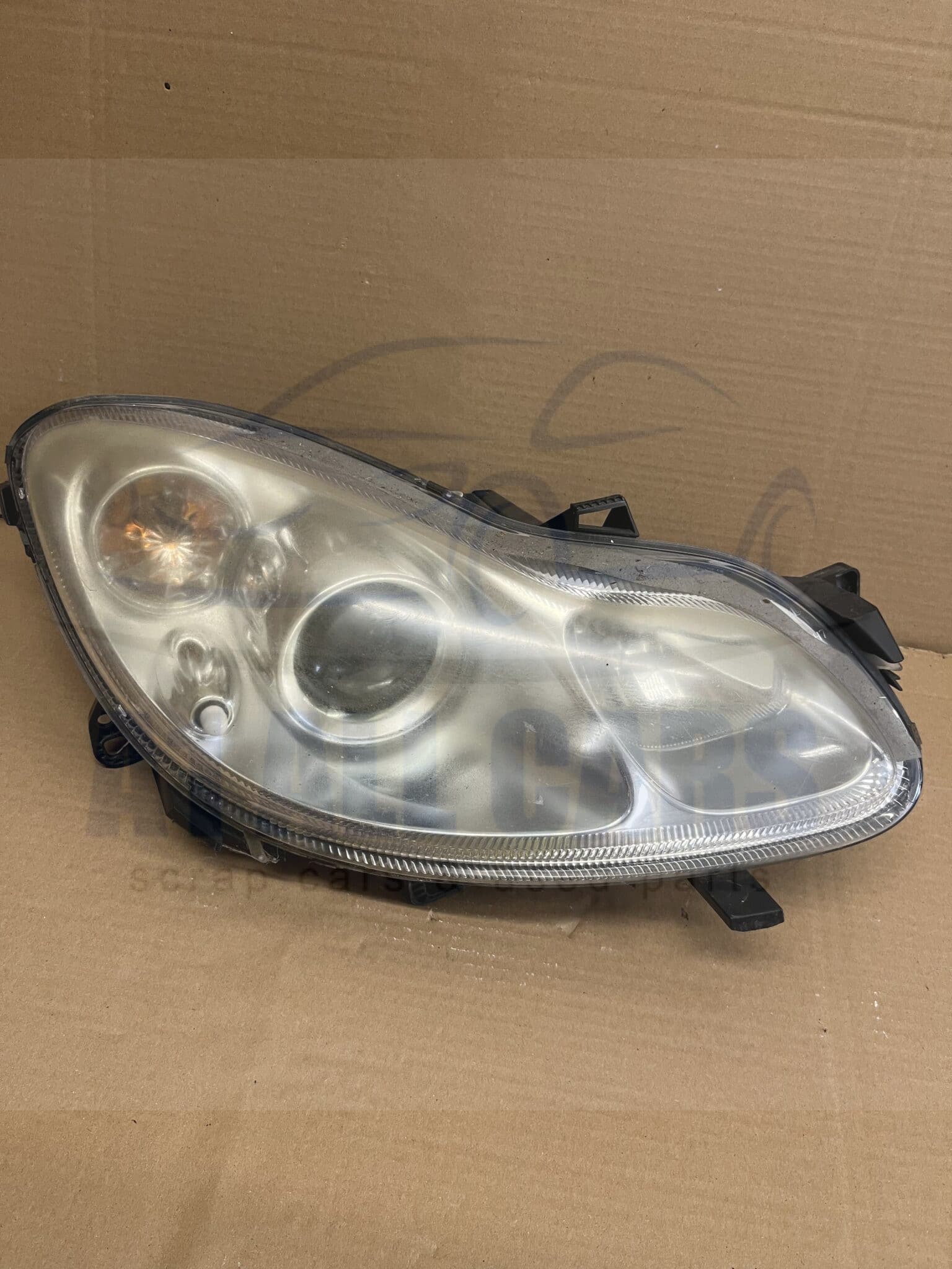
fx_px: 953
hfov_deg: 53.1
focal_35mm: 26
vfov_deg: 67.3
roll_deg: -2.9
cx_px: 476
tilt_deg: -44.1
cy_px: 634
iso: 80
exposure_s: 1/50
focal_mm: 5.1
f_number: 1.6
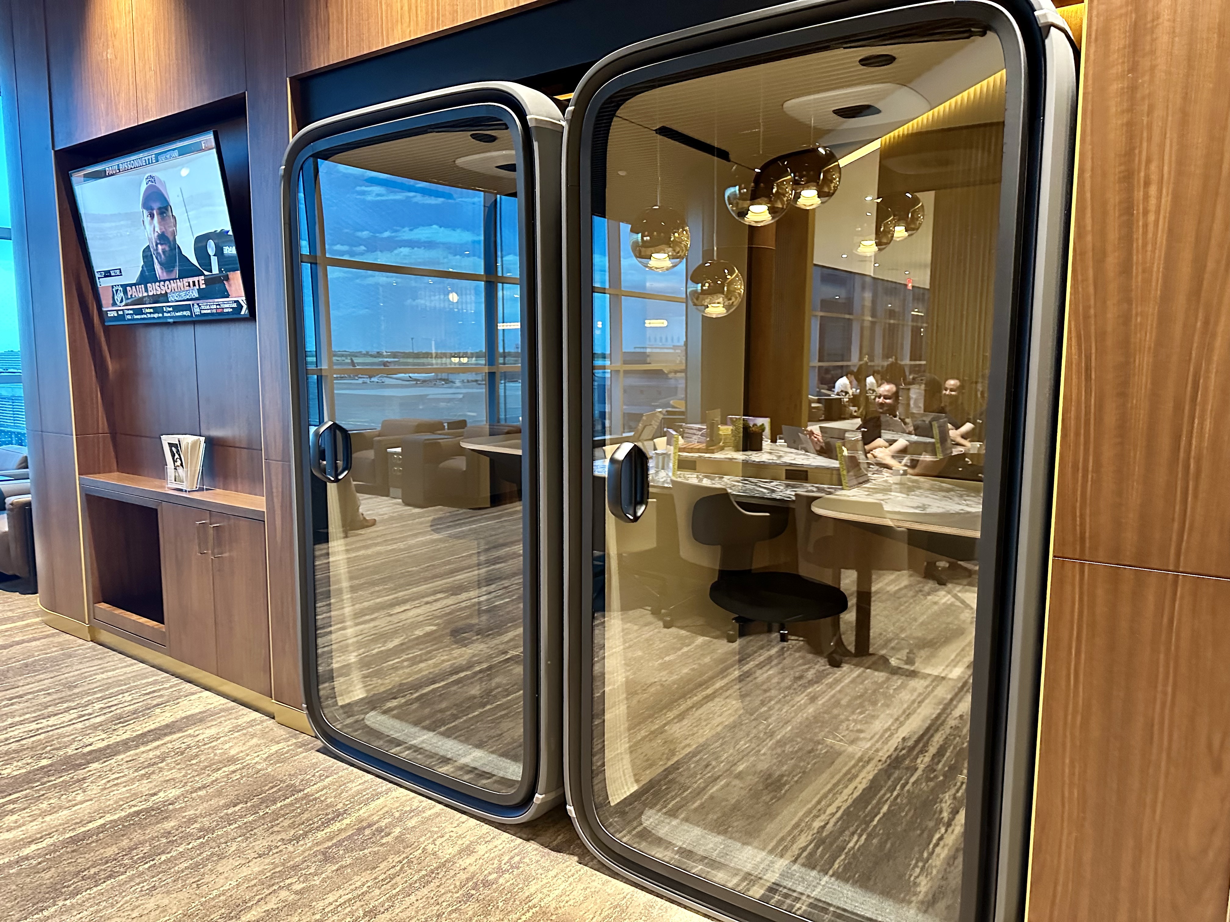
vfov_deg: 56.8
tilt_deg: -8.3
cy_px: 461
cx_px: 615
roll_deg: -2.6
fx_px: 853
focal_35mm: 24
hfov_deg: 71.6
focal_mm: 6.86
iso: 800
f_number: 1.78
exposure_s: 1/50
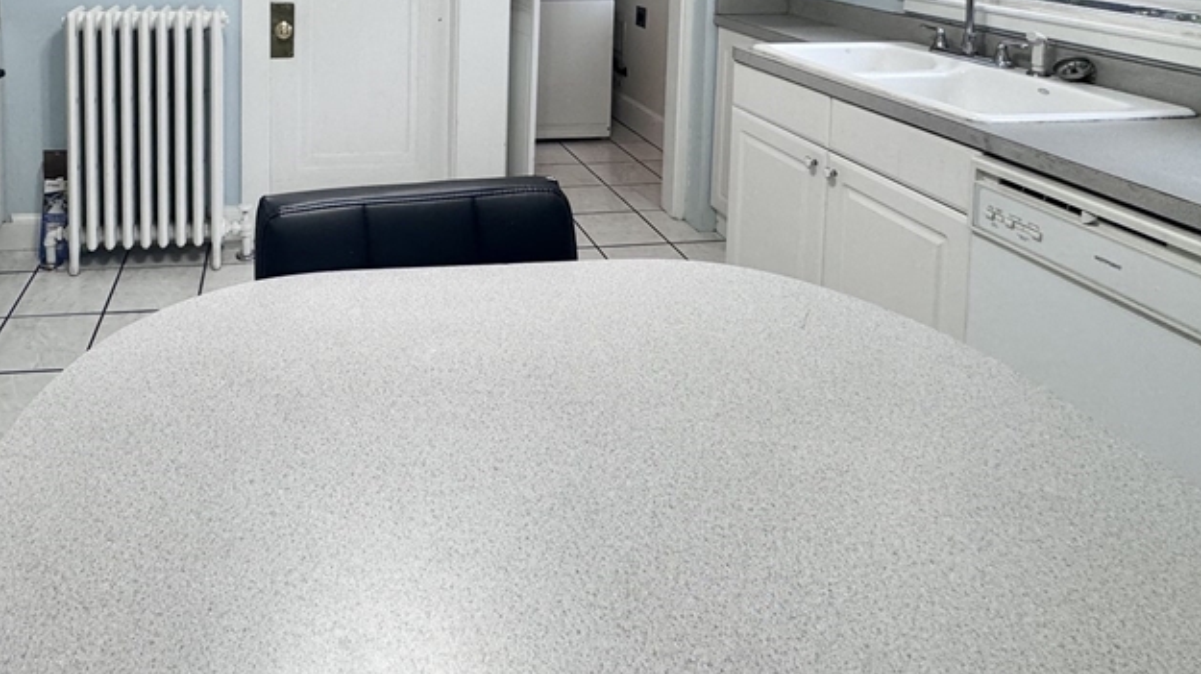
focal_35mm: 25
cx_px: 367
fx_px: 796
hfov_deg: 71.1
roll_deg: -0.4
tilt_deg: -4.3
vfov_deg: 38.7
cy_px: -52
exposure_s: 1/120
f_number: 2.2
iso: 160
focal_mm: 2.22
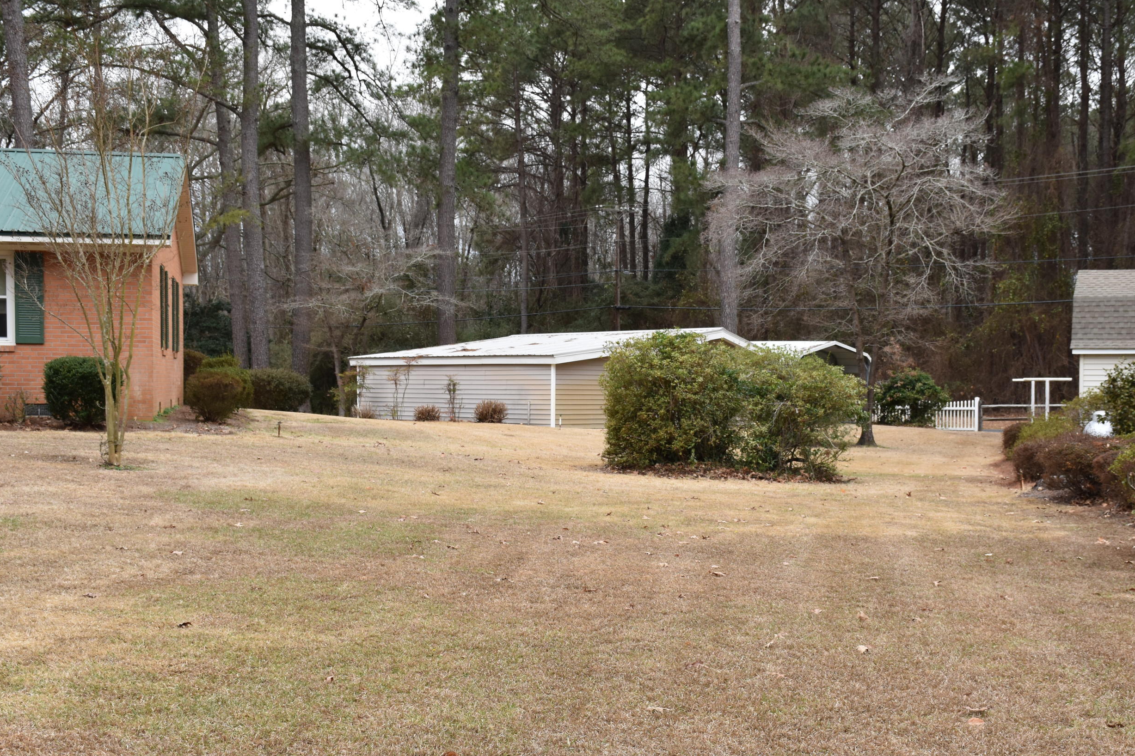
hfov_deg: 36.2
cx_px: 637
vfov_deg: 24.6
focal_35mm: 55
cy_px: 416
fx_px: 1734
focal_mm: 30
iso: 400
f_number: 7.1
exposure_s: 1/200
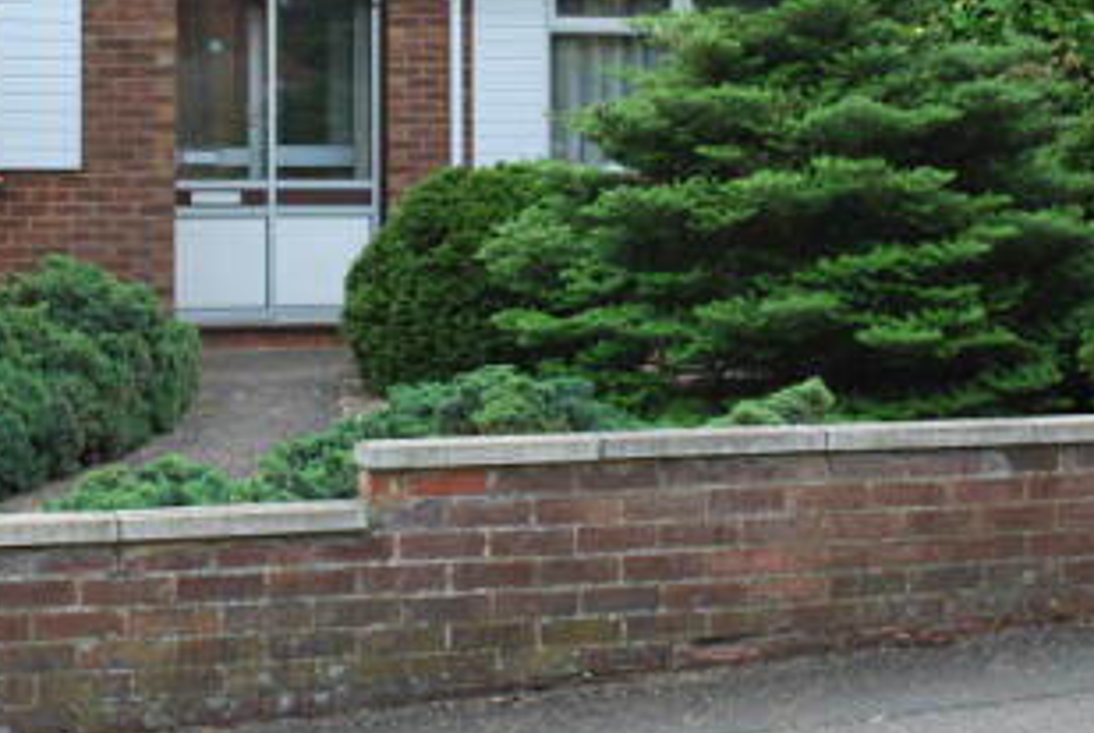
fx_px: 2313
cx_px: 395
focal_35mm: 76
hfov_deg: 26.5
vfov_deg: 17.8
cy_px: 140
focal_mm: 24
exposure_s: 1/160
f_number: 6.3
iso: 100
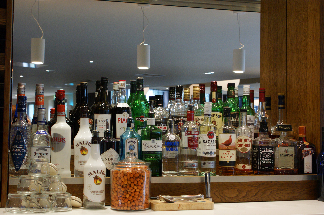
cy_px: 108
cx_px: 162
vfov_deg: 25.7
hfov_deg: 37.9
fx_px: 472
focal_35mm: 52
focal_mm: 35
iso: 400
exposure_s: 1/30
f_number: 5.6
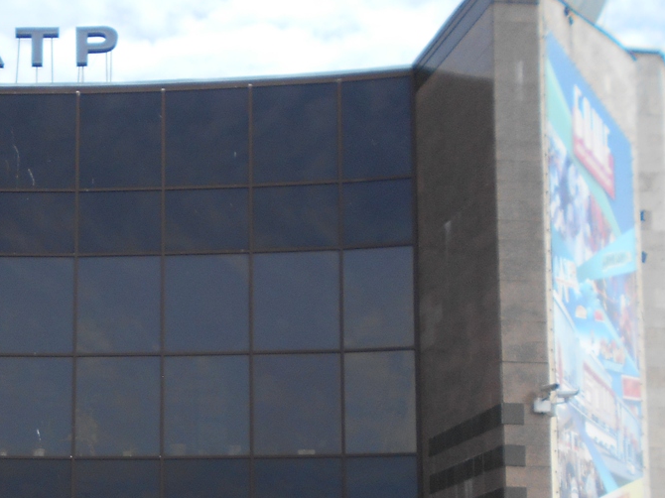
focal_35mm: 60
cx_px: 7
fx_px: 1152
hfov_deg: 30.1
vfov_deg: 22.9
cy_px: 557
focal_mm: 4.6
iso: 80
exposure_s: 1/640
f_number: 3.2
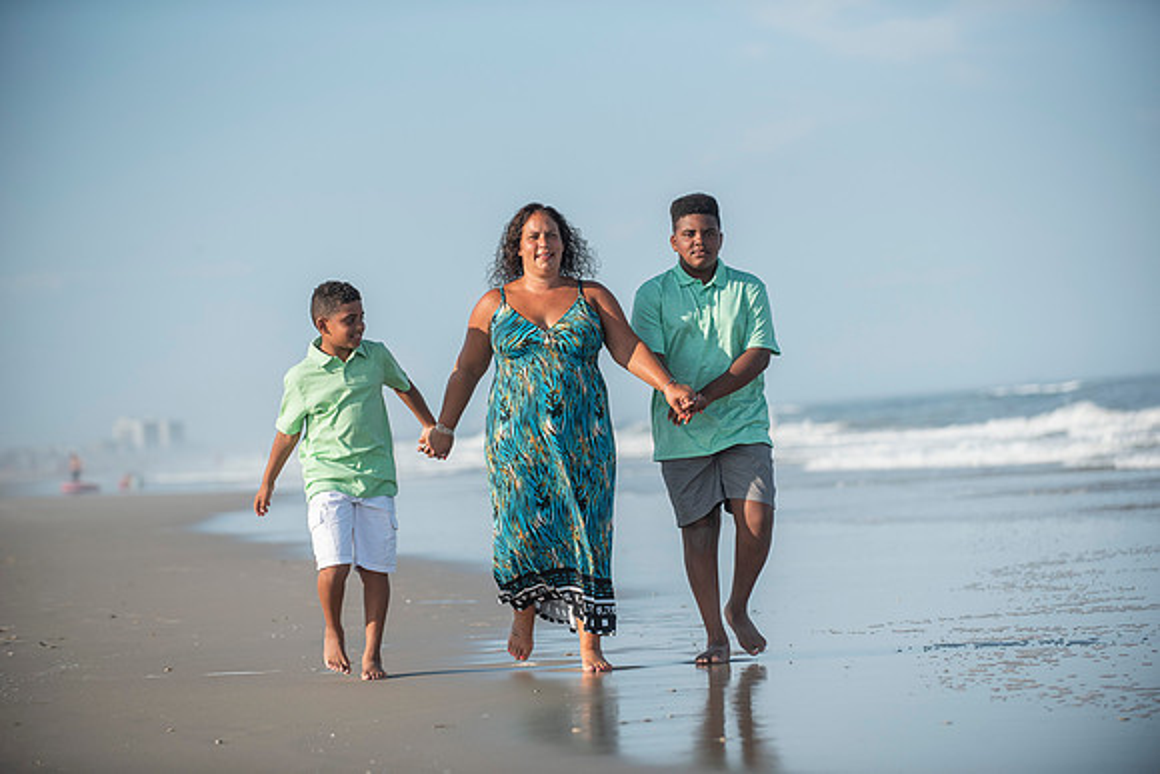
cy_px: 387
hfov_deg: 15.8
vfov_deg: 10.6
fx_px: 4190
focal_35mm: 130
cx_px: 580
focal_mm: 130
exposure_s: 1/4000
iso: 250
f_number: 3.5
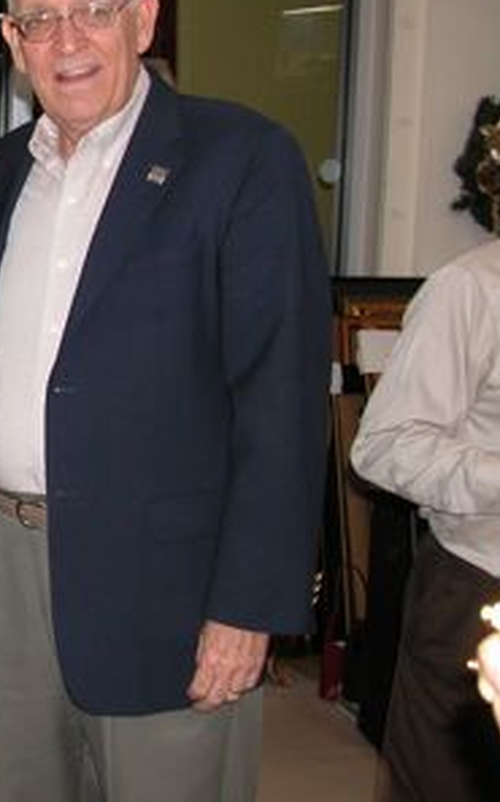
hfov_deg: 16.0
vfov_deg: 27.5
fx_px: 1639
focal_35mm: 75
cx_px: -224
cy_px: 356
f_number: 2.8
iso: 100
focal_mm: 8.9
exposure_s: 1/60
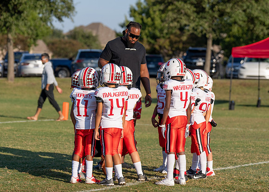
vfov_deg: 9.8
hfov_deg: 13.8
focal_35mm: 146
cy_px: 79
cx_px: 132
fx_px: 1114
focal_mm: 105
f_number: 3.2
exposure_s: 1/2000
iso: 100
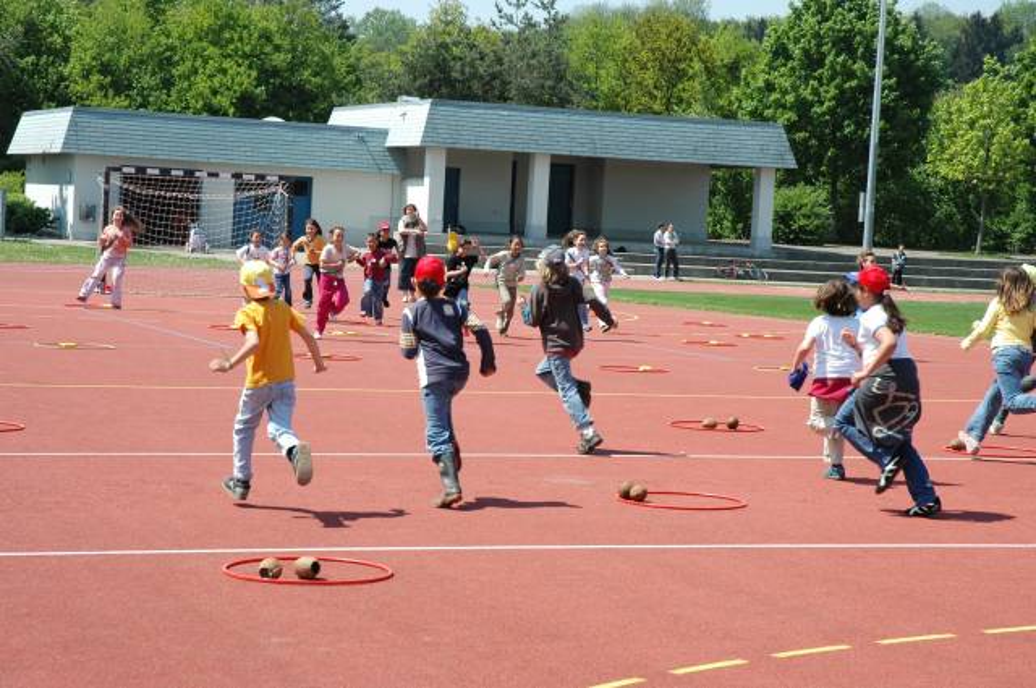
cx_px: 518
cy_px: 344
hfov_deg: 24.6
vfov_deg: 16.5
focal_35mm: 82
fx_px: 2371
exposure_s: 1/400
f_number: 10
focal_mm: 55
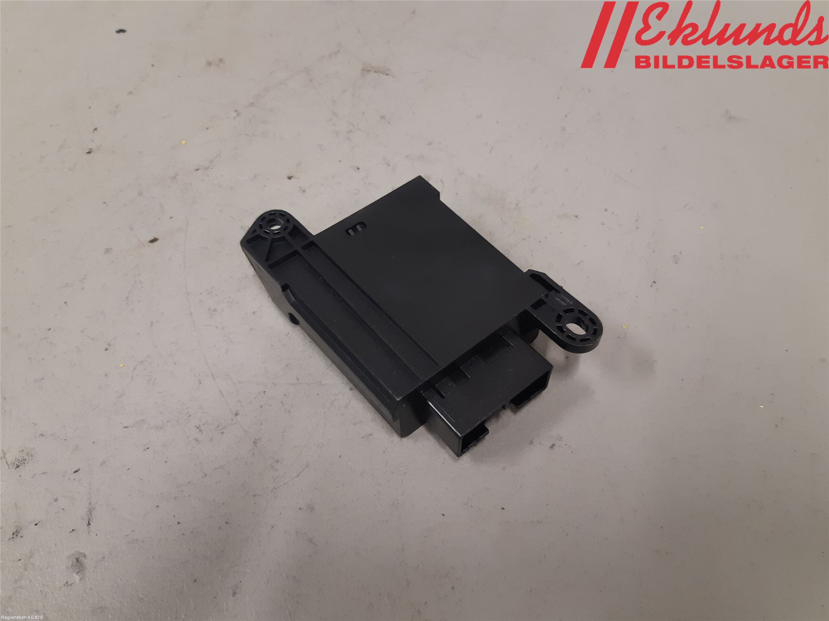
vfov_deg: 53.1
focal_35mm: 26
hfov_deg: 67.3
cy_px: 310
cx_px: 414
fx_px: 623
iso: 160
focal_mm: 3.93
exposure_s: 1/50
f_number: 1.7
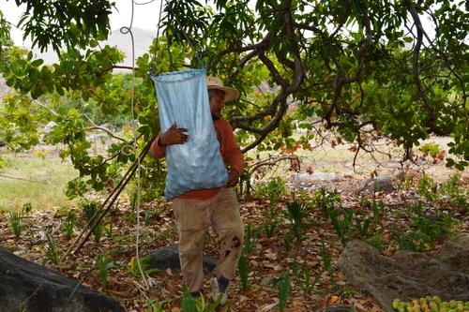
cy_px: 156
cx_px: 234
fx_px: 469
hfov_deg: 53.1
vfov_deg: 36.8
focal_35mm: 36
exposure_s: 1/125
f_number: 9
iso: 200
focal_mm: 24
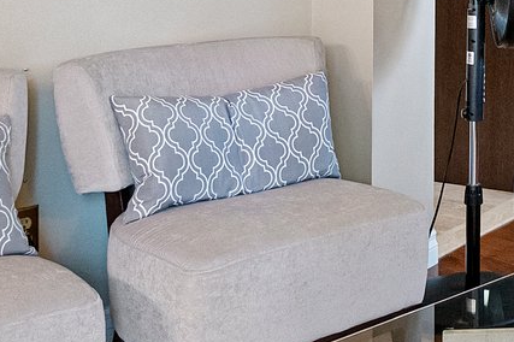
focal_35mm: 72
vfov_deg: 17.7
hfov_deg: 25.6
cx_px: 591
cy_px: -102
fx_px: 1027
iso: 640
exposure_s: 1/10
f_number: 6.3
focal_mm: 10
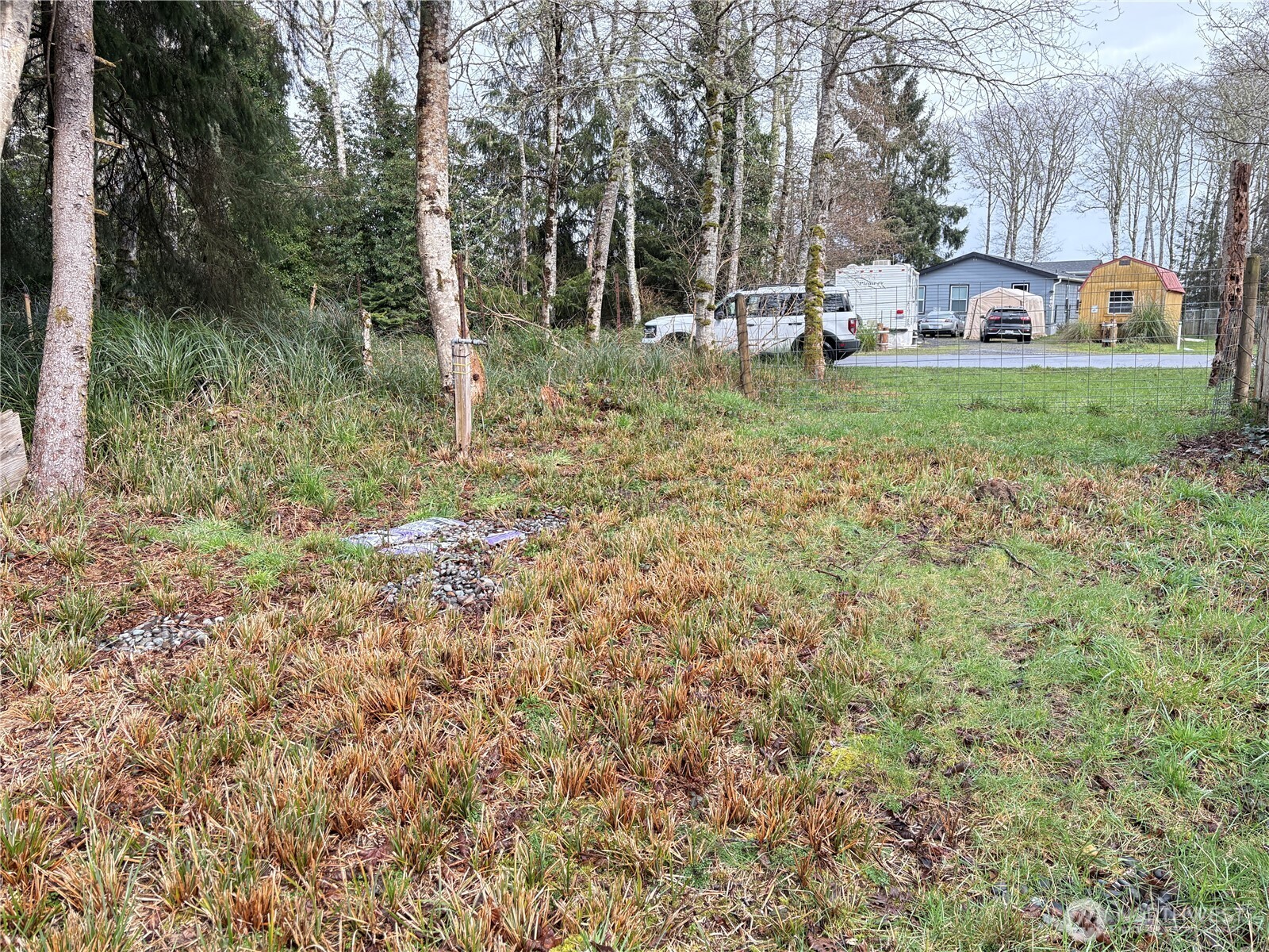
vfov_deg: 53.1
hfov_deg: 67.3
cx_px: 634
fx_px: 953
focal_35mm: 26
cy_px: 476
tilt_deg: -10.2
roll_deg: +0.4
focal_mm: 5.96
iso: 64
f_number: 1.6
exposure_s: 1/386
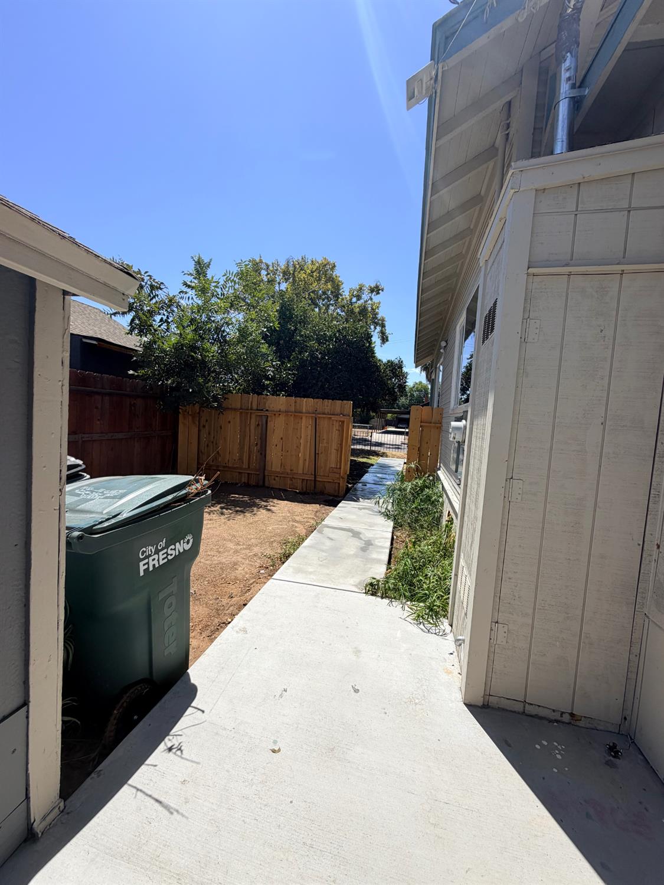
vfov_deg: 102.0
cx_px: 332
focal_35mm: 14
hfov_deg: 85.7
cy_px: 442
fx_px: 358
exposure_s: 1/1105
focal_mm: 2.22
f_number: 2.2
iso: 20
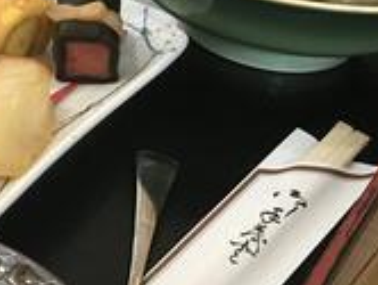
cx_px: -187
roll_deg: -1.4
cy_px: 39
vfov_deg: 14.6
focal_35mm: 101
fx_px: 1104
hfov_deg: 17.5
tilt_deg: -30.5
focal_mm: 3.99
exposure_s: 1/20
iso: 40
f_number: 1.8
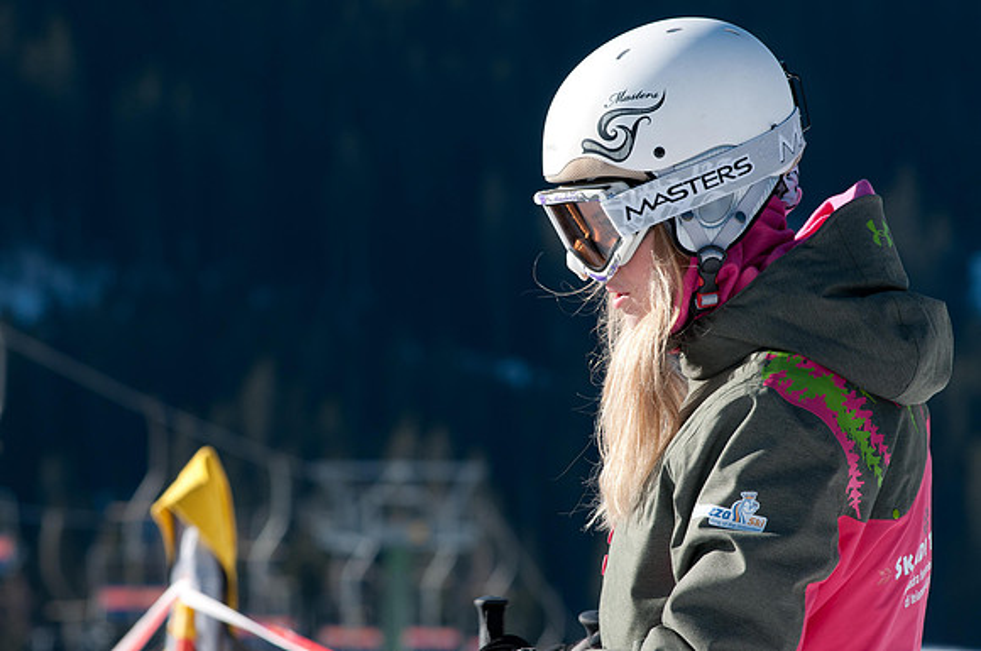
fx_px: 5919
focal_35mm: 218
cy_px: 326
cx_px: 490
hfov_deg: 9.5
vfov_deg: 6.3
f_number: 7.1
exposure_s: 1/200
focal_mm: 145
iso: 200
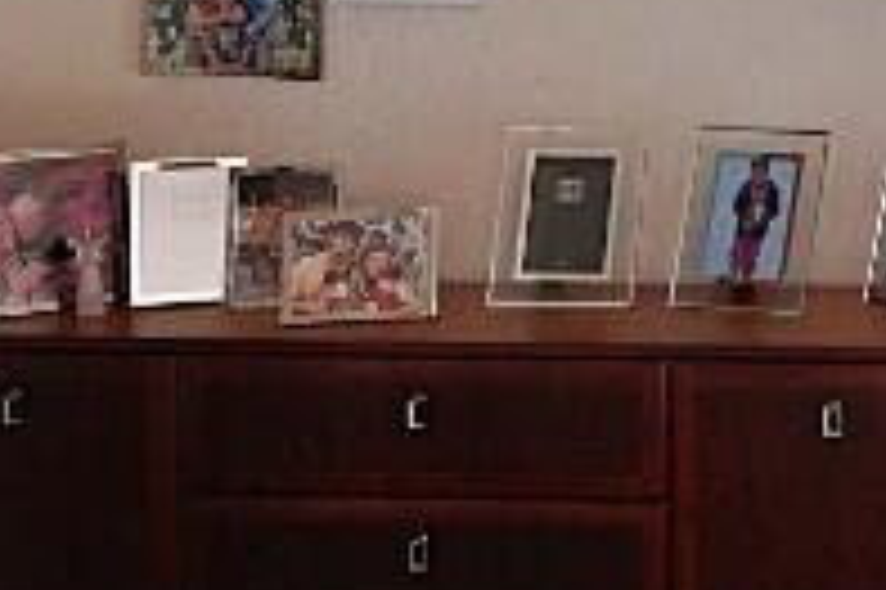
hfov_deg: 22.3
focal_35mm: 78
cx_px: 1255
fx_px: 1918
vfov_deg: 16.7
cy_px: -115
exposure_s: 1/160
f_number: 4
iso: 800
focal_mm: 10
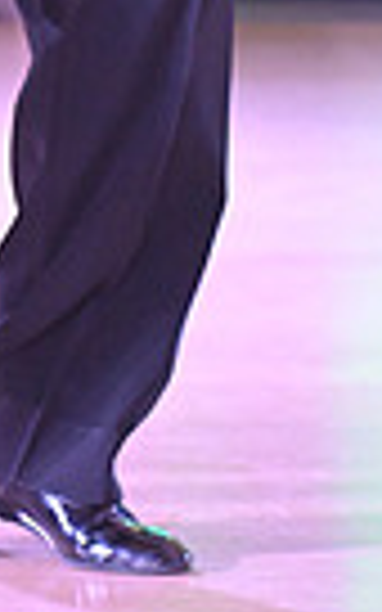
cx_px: -380
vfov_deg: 4.7
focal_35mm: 442
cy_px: -464
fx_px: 7362
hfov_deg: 3.0
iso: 5000
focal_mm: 102
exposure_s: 1/400
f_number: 4.5
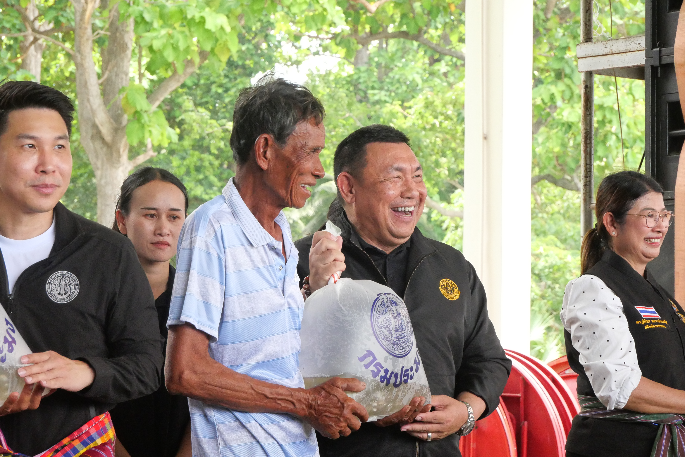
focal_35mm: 124
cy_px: 228
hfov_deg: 16.5
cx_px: 342
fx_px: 2361
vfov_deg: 11.1
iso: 3200
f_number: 8
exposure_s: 1/400
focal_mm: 60
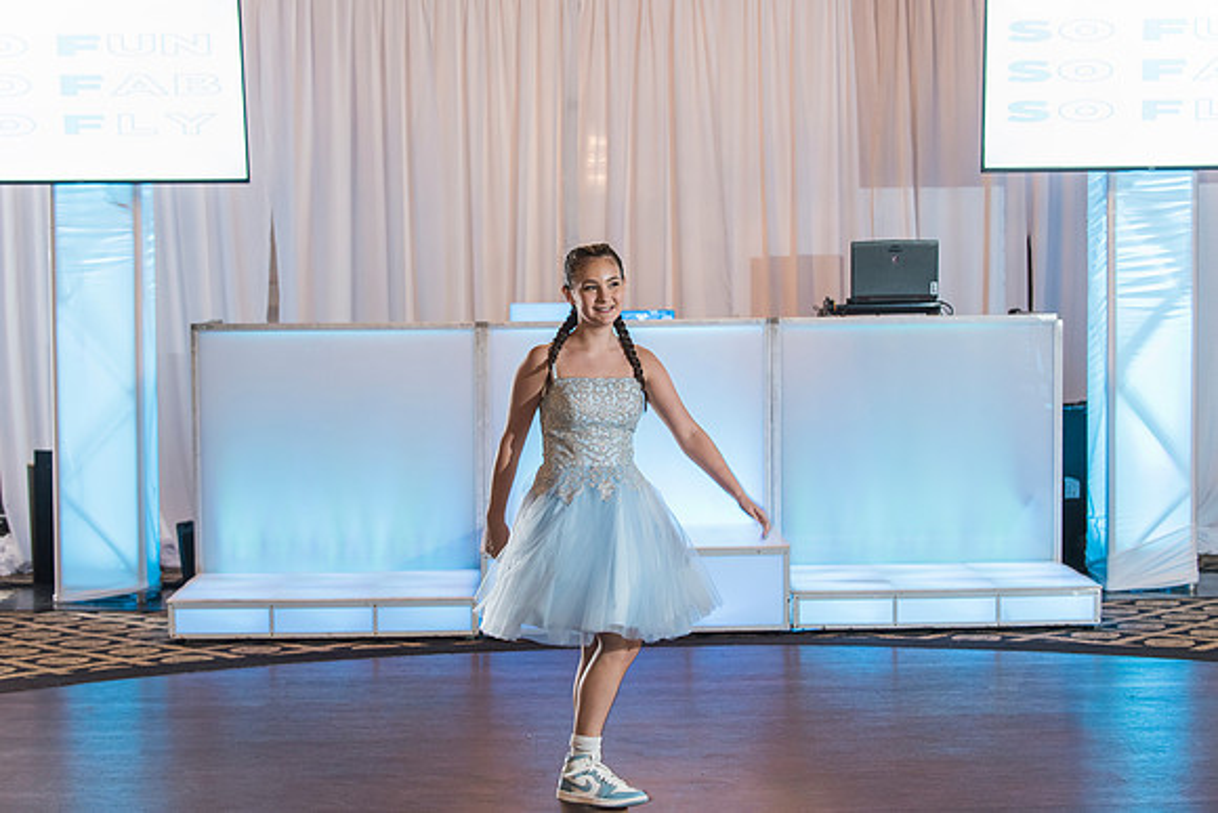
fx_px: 2434
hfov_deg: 28.1
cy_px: 395
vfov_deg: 19.0
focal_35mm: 72
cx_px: 592
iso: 1600
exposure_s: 1/80
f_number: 4
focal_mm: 70
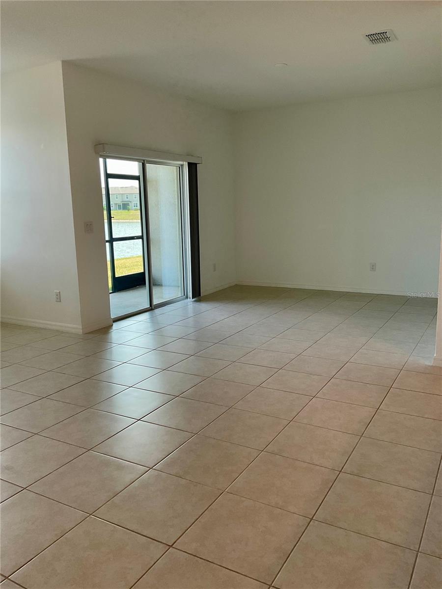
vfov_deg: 61.7
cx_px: 221
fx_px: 494
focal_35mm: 29
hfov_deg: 48.2
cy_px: 294
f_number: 1.8
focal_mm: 3
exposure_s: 1/120
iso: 40
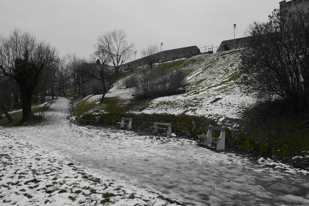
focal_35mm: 27
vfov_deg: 47.9
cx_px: 154
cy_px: 103
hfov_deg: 67.4
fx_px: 232
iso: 200
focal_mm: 18
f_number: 7.1
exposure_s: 1/200
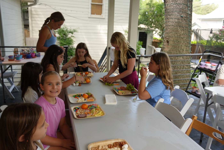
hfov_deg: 60.3
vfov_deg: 42.4
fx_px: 193
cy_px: 75
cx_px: 112
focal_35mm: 31
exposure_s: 1/160
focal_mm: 31
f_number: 4
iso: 400
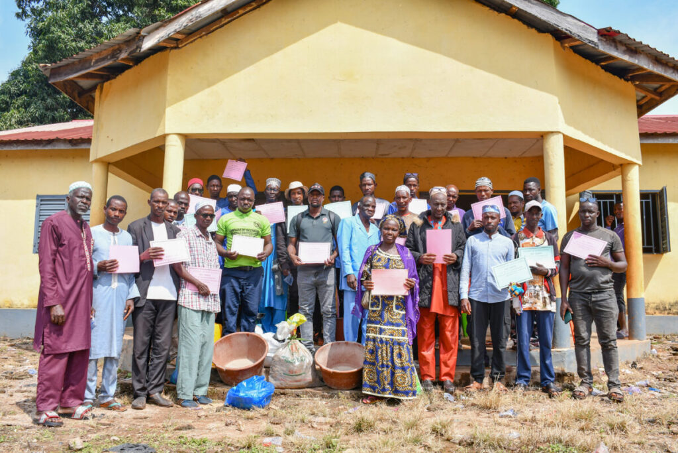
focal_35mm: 30
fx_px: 565
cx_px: 339
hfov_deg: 61.9
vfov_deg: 43.6
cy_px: 226
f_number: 8
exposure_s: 1/250
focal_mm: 20
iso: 100
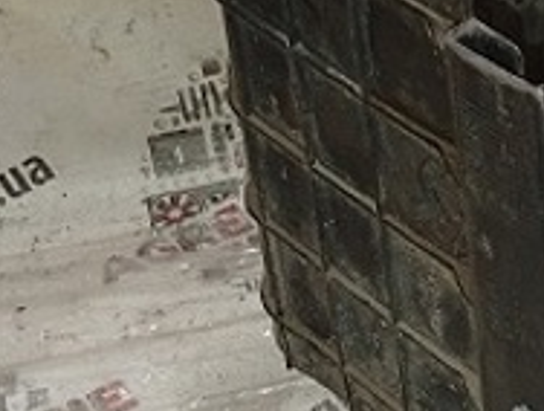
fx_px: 1654
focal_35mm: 105
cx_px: 702
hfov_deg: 17.5
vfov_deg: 14.1
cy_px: 122
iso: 715
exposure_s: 1/33.3
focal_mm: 3.96
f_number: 1.8
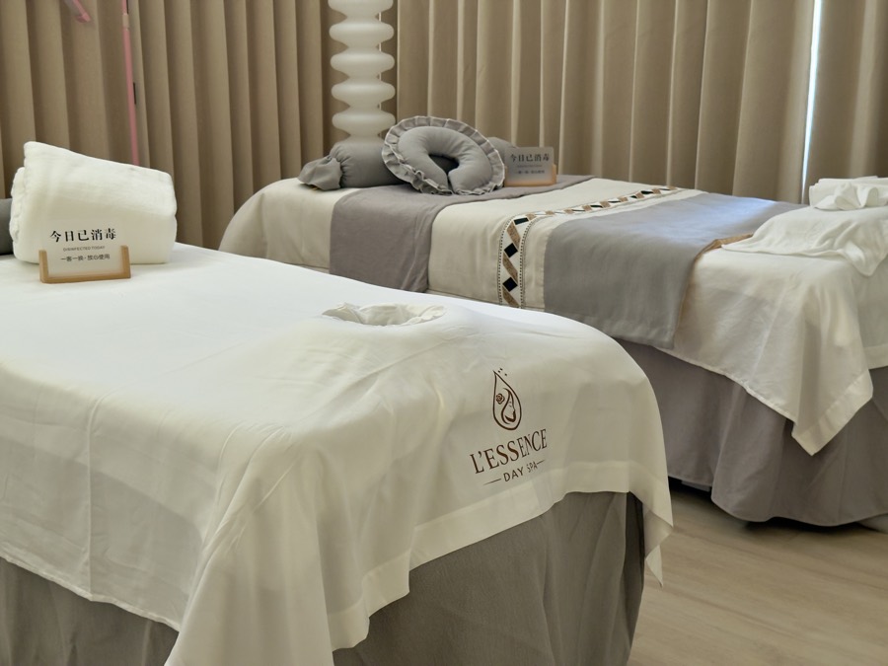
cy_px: 333
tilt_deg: -14.1
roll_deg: -1.3
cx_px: 444
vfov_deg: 30.3
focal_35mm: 48
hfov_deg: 39.7
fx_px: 1231
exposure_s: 1/40
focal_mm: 6.76
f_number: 1.78
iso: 200
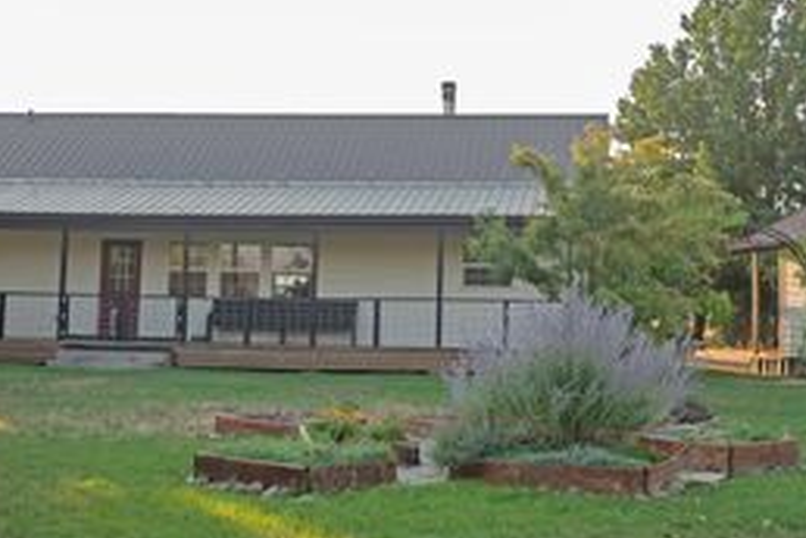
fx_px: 1388
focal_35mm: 62
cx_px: 465
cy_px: 186
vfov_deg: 21.8
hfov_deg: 32.3
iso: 250
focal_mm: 32
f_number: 2.8
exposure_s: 1/640
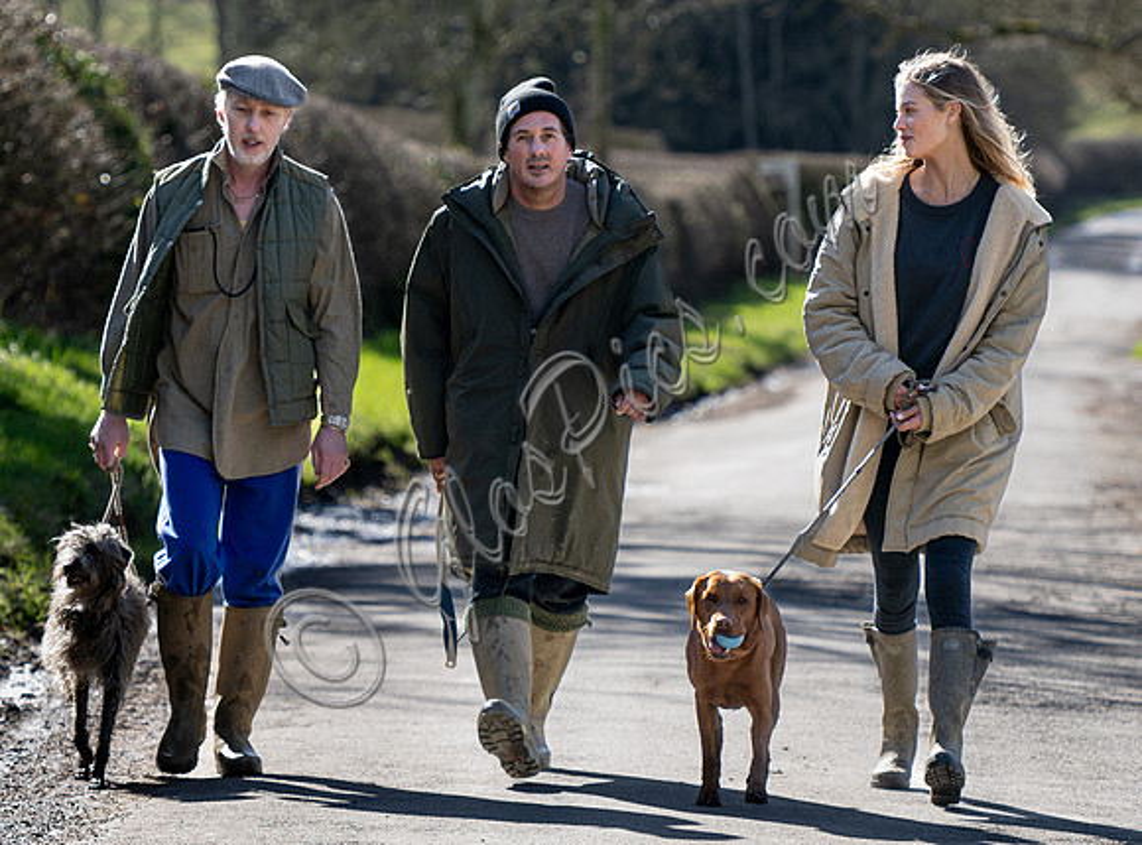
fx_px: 11288
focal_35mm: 344
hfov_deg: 5.8
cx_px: 604
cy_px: 325
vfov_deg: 4.3
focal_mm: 150
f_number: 4.5
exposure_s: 1/800
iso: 400
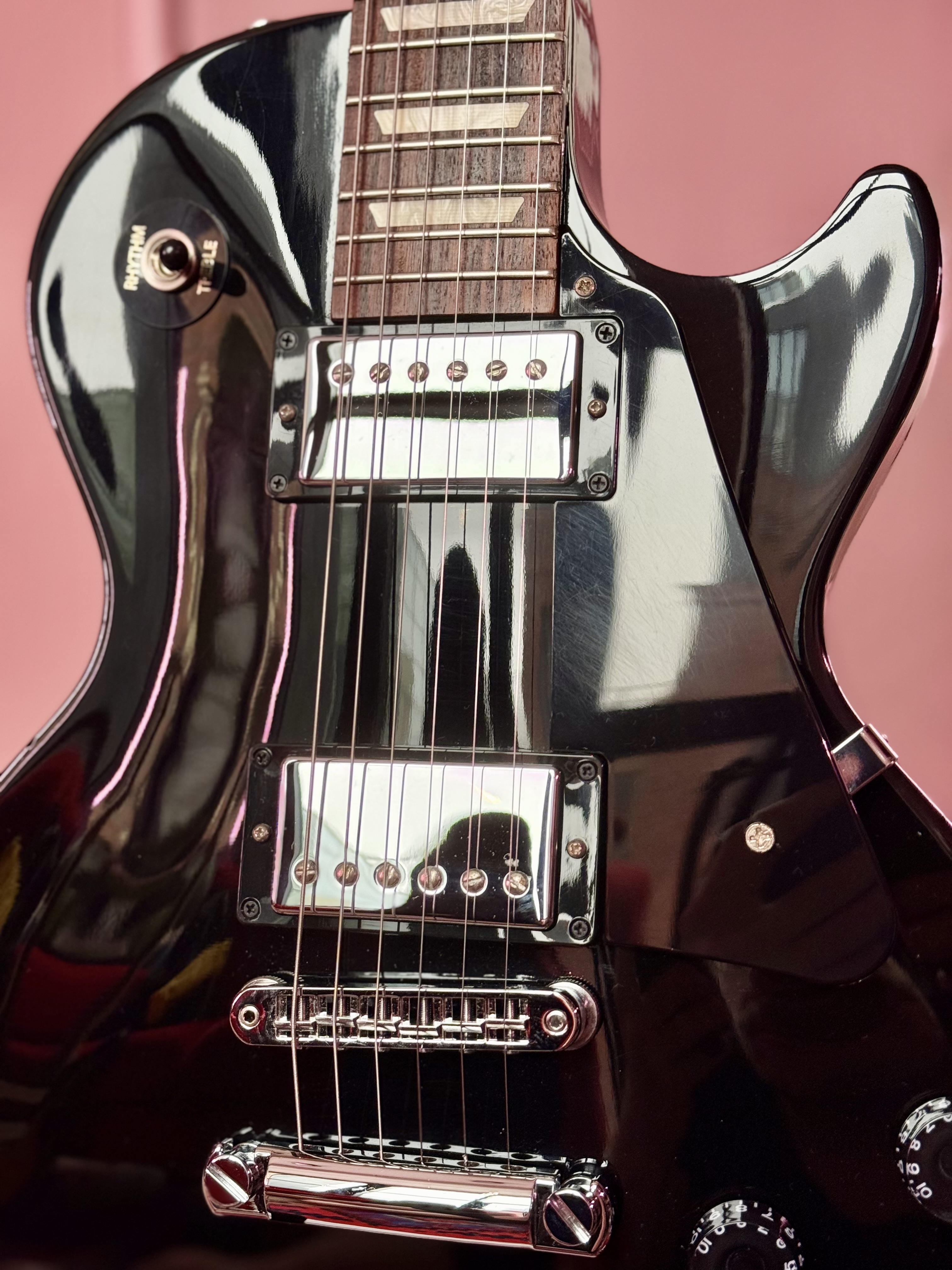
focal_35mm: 48
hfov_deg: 30.3
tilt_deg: -3.2
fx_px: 1760
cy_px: 635
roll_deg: -0.6
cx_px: 476
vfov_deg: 39.7
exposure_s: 1/50
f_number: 1.78
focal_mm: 6.76
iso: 160
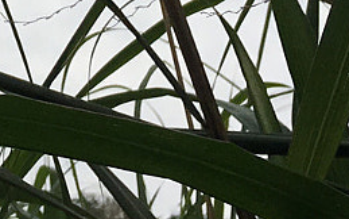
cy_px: -493
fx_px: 1808
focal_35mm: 190
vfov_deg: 6.2
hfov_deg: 10.7
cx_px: -120
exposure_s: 1/3205
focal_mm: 4.15
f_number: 2.2
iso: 25
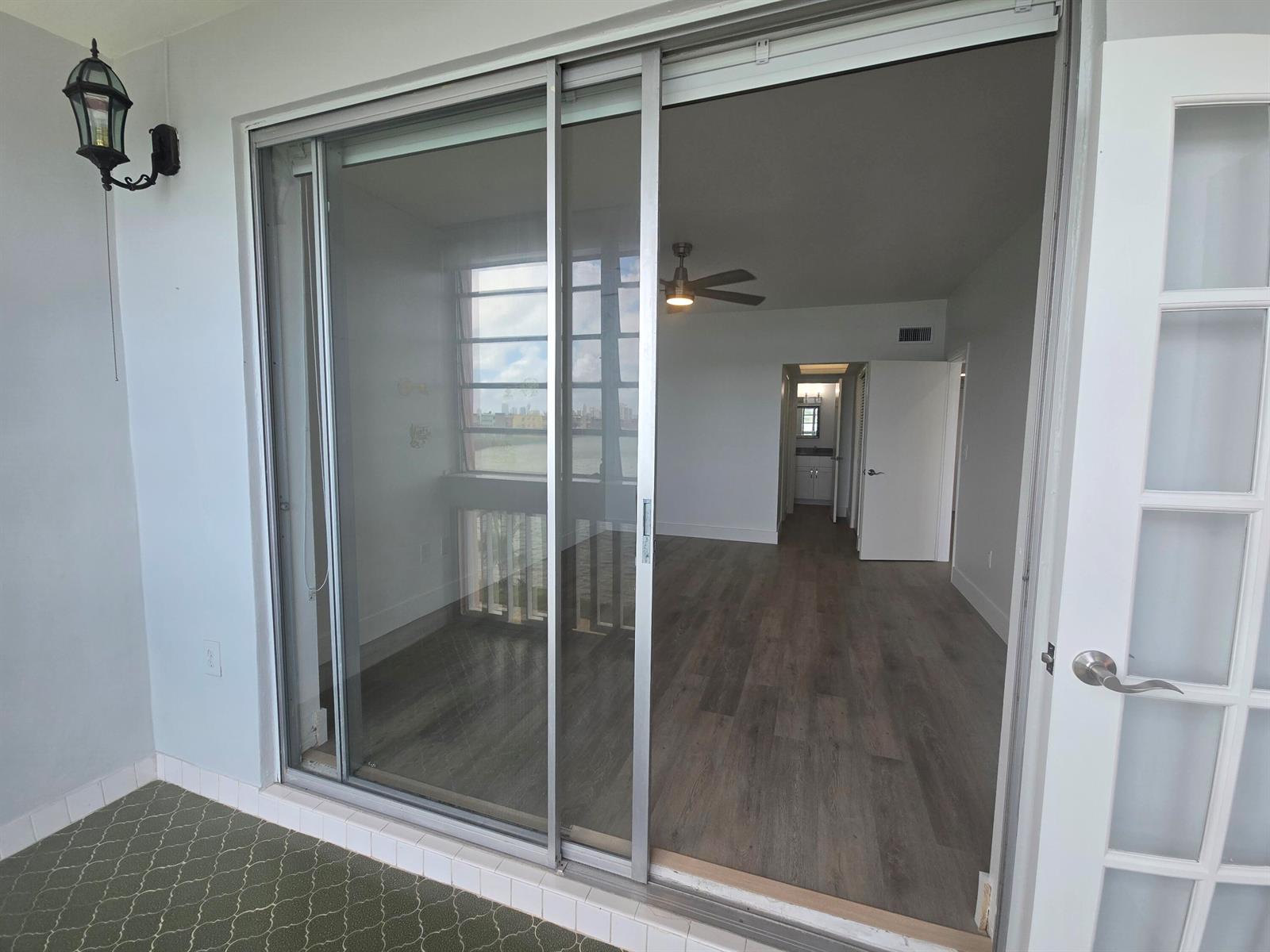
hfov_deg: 106.2
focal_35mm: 13
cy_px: 476
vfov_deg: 89.9
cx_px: 635
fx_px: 477
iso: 50
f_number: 2.2
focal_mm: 2.2
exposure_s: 1/240
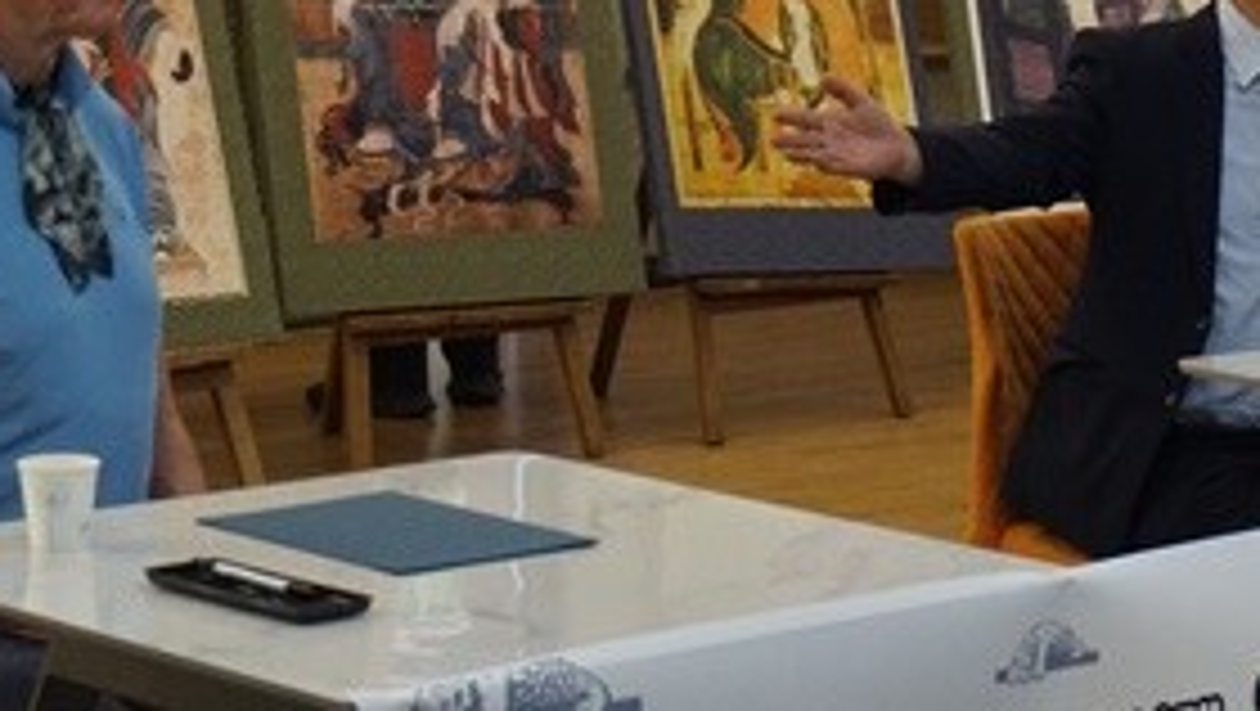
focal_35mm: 131
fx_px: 4384
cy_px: 245
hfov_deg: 16.3
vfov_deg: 9.3
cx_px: 855
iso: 1600
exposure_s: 1/160
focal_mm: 39
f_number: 5.6
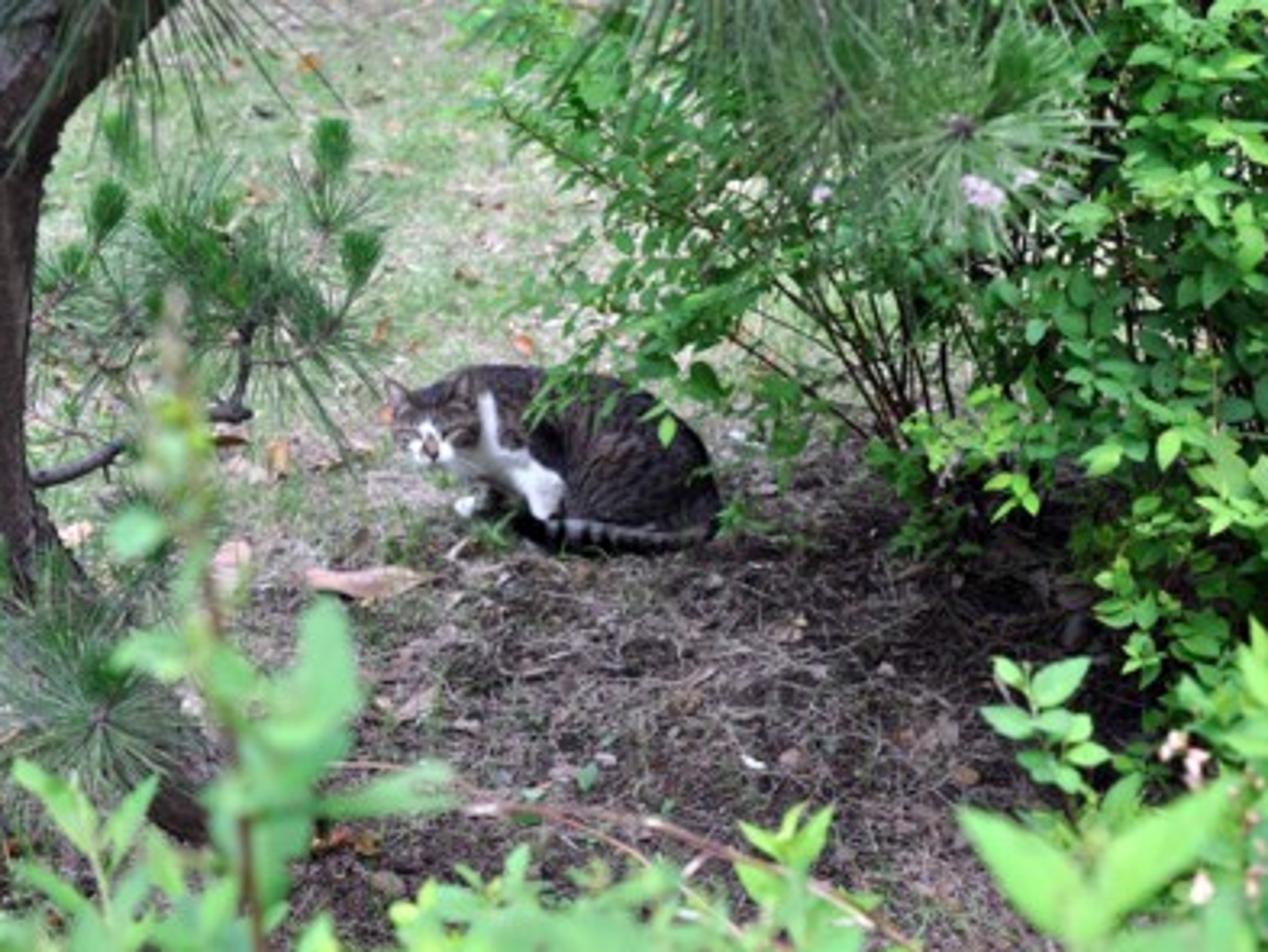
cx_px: 655
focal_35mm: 66
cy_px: 479
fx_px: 2418
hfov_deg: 29.4
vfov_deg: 22.3
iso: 200
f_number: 5.6
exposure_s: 1/125
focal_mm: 40
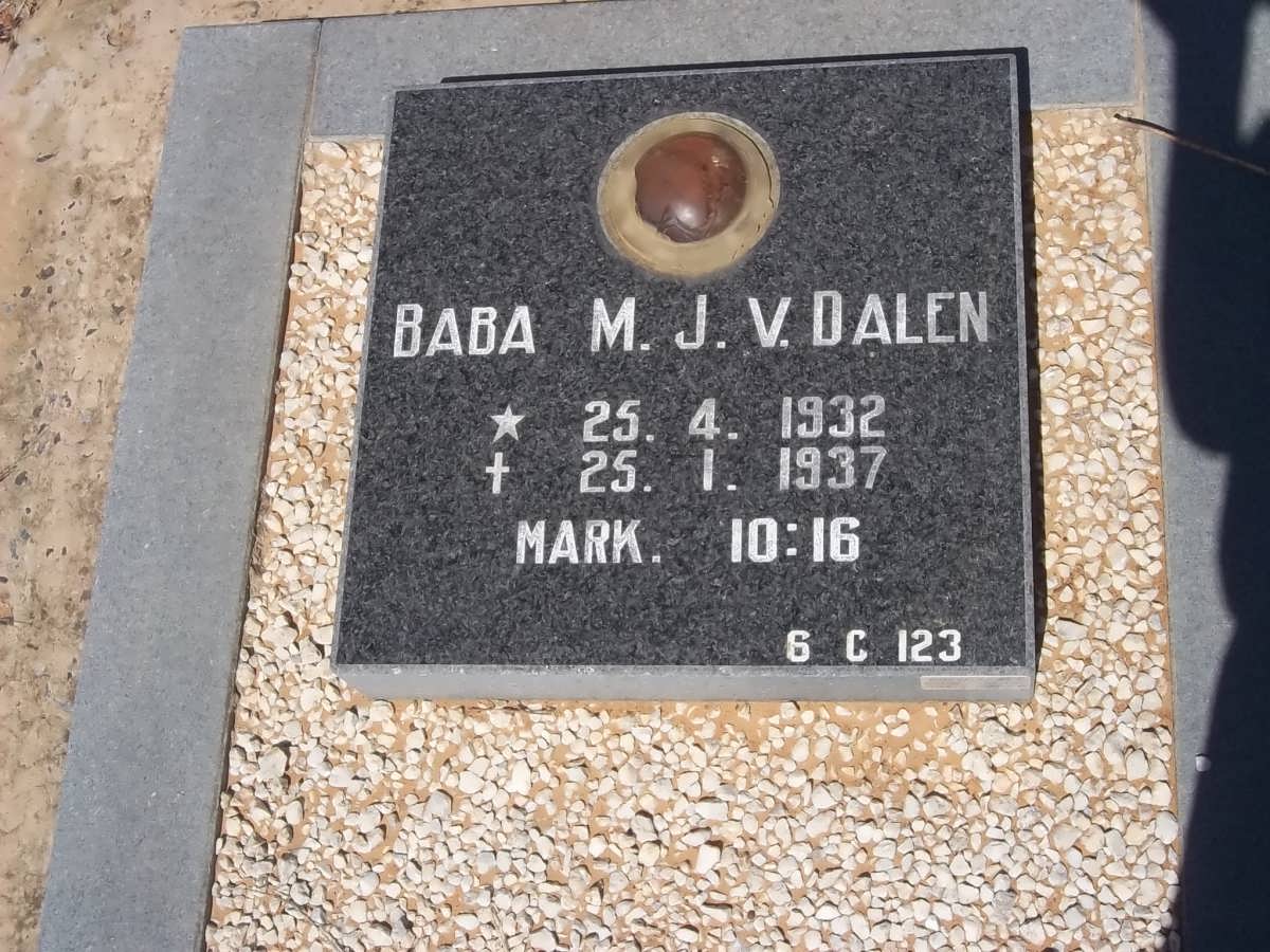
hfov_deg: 38.2
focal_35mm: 50
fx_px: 1834
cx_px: 635
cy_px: 476
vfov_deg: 29.1
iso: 80
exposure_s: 1/500
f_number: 7
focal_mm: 8.8
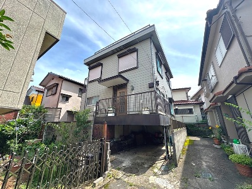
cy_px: 94
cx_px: 126
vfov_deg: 85.7
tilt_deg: +16.1
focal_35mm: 14
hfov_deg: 102.1
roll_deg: -0.5
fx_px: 102
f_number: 2.2
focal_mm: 2.22
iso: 50
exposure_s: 1/849
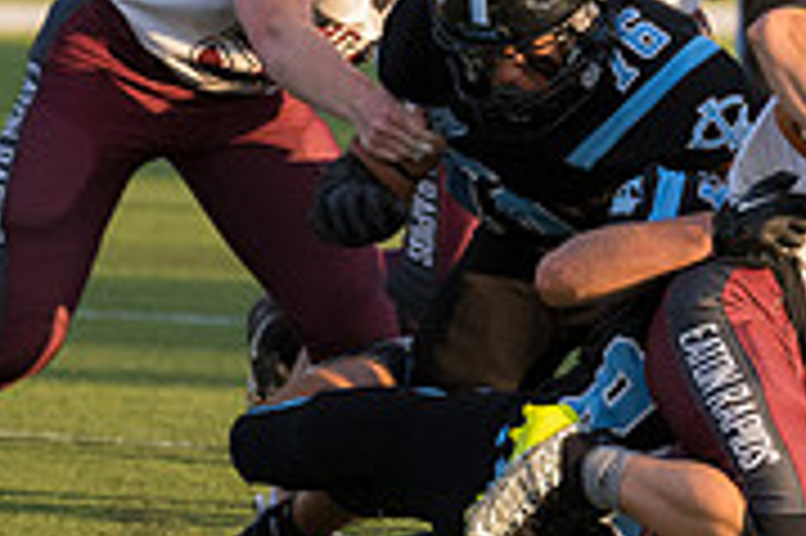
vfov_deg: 1.6
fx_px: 19594
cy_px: 241
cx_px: 959
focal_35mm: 876
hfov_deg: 2.4
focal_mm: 270
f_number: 5.6
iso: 1250
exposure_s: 1/2000
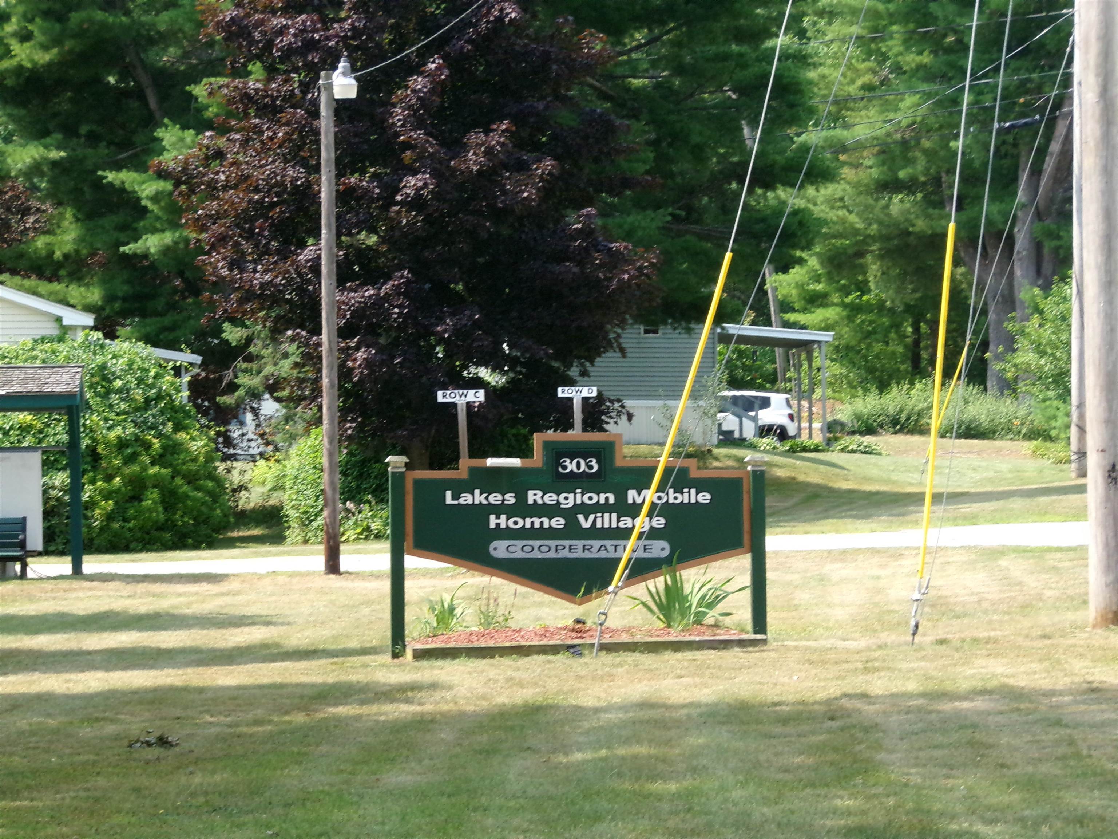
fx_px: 5297
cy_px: 420
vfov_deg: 9.1
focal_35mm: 164
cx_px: 559
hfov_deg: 12.0
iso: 200
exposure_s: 1/100
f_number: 11.05
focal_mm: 29
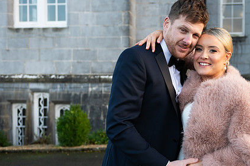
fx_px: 368
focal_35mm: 53
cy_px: 88
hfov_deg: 37.1
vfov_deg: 25.5
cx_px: 167
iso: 160
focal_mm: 38
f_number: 3.5
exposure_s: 1/160
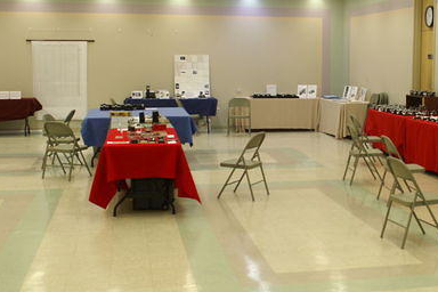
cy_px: 152
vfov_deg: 22.6
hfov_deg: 32.3
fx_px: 730
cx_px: 362
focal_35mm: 60
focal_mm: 24
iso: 400
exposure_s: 1/60
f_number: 4.5
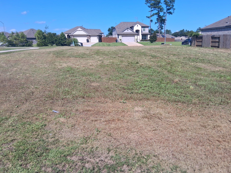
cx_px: 121
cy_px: 89
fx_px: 187
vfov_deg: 49.7
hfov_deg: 63.4
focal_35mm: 28
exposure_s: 1/562
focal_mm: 3.98
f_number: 1.8
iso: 25
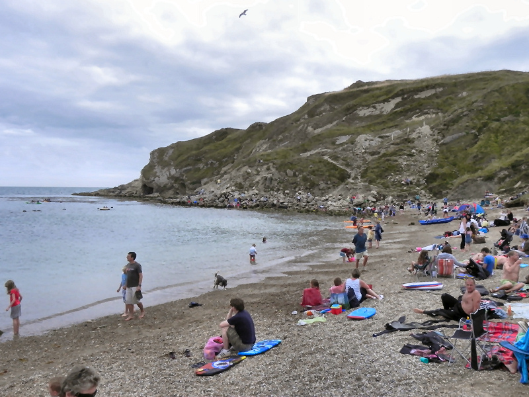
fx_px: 504
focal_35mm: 33
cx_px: 264
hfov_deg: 55.4
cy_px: 198
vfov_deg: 42.9
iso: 160
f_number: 7.1
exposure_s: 1/416
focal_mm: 5.9
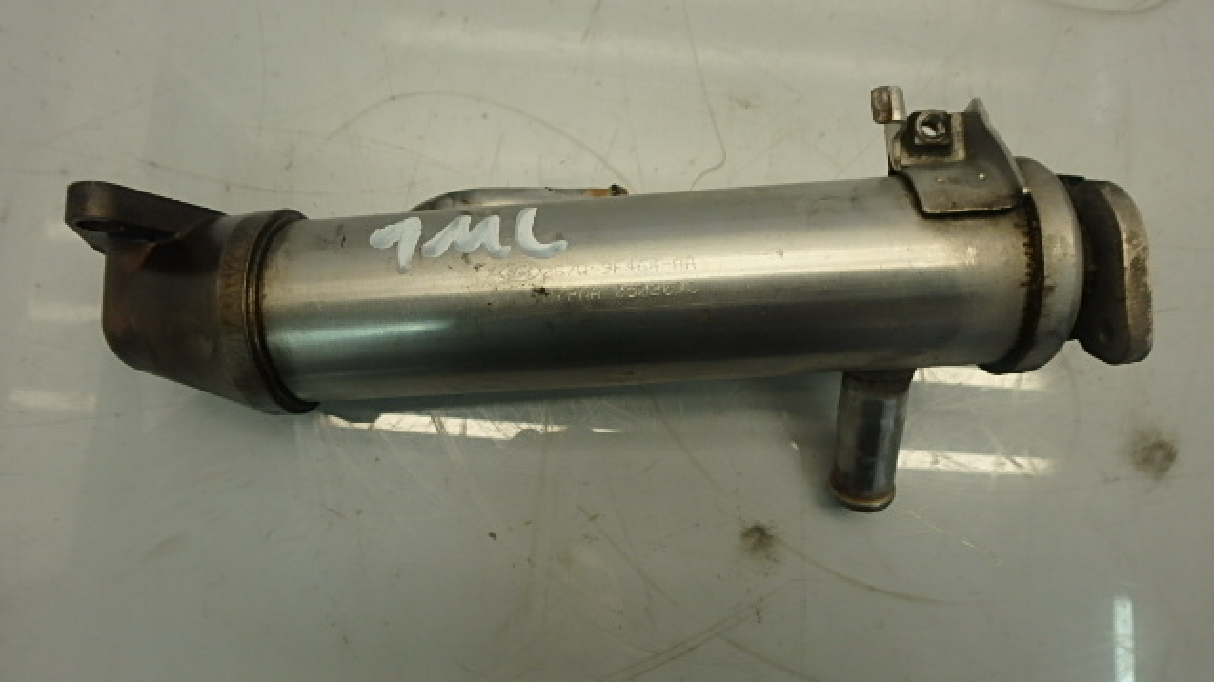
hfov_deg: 78.7
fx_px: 740
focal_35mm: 23
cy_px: 339
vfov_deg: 49.5
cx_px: 608
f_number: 3.5
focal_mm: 3.7
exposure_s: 1/80
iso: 125
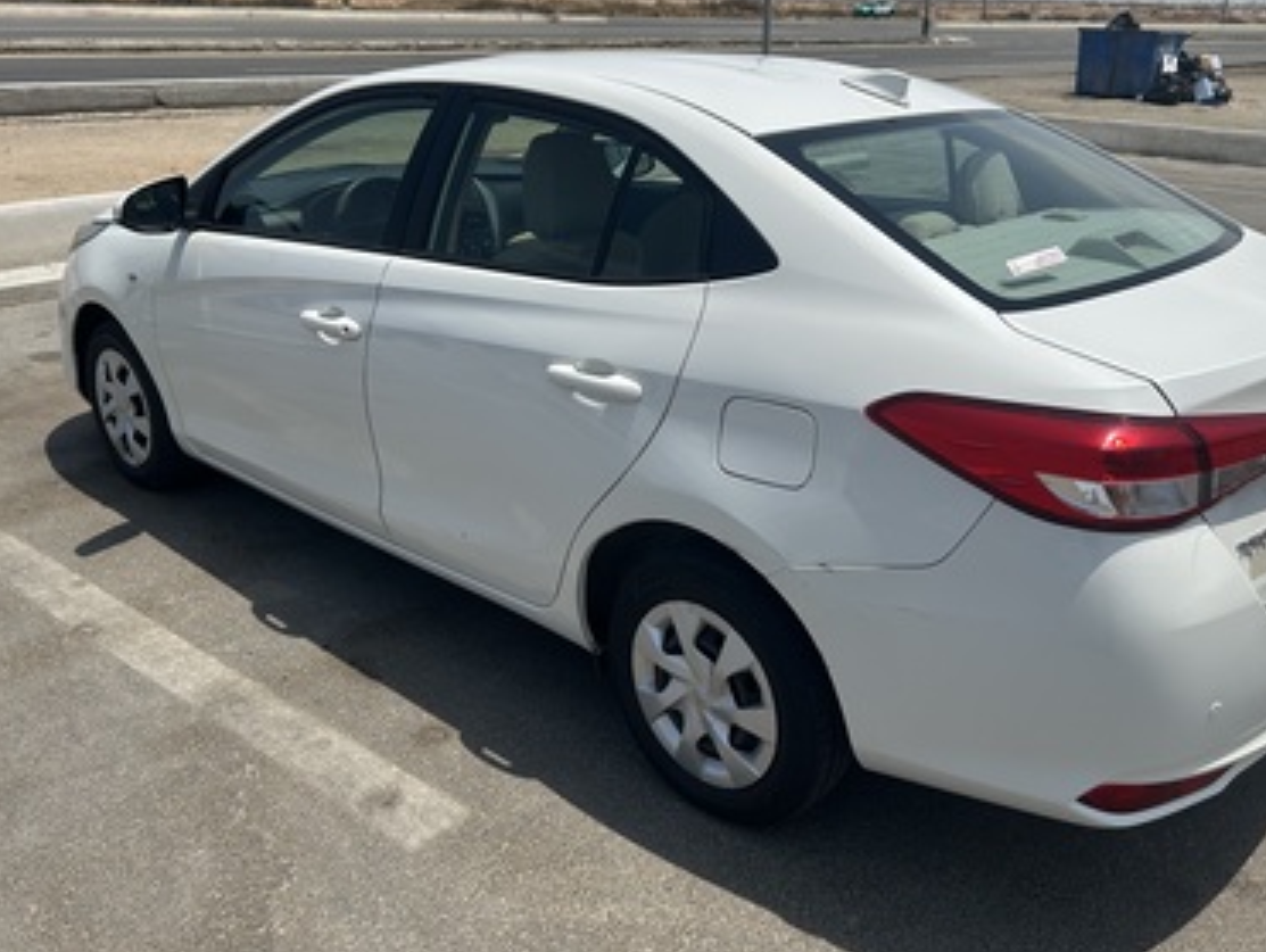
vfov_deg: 44.1
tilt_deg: -18.8
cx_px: 749
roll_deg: -1.1
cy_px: 398
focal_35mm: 32
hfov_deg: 56.4
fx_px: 1171
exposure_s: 1/6993
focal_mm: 5.7
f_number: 1.5
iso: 50
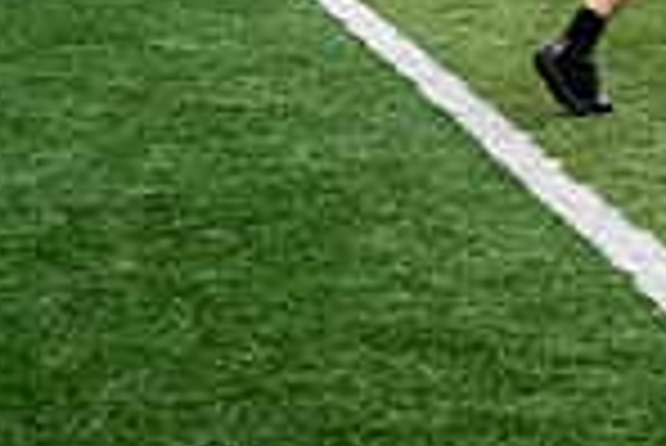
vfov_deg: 6.9
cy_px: -273
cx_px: 1197
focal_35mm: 196
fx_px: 3629
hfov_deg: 9.9
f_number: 4
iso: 250
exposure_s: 1/800
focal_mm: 50
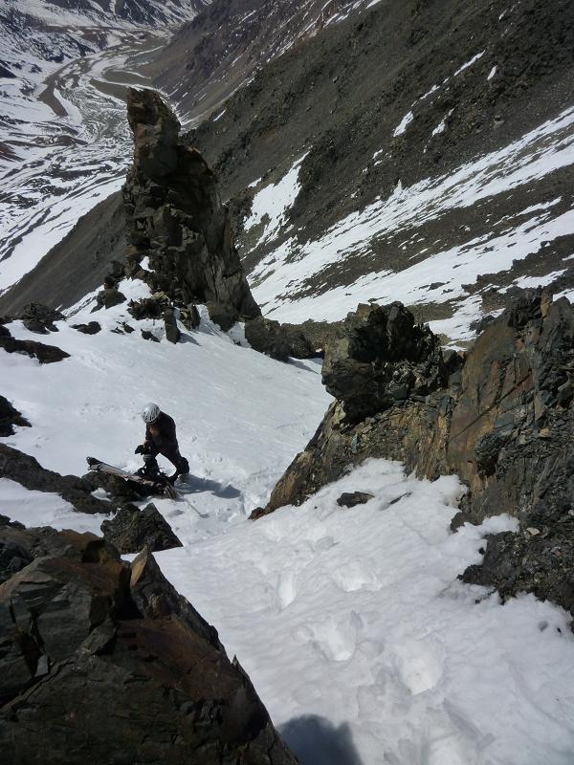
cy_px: 382
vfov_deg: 61.7
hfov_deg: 48.2
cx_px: 287
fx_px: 641
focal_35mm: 29
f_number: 8
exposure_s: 1/800
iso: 125
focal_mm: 5.2
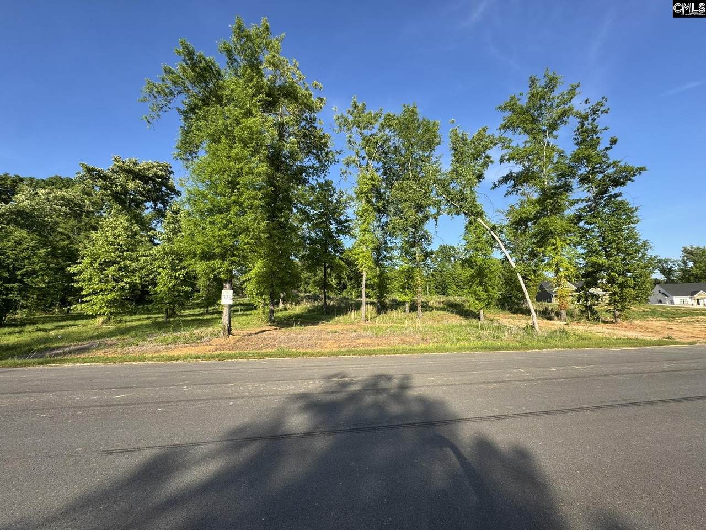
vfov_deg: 85.7
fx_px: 286
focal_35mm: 14
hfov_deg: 102.1
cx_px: 353
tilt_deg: +9.3
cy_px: 265
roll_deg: +1.1
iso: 40
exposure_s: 1/858
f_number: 2.2
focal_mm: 2.22
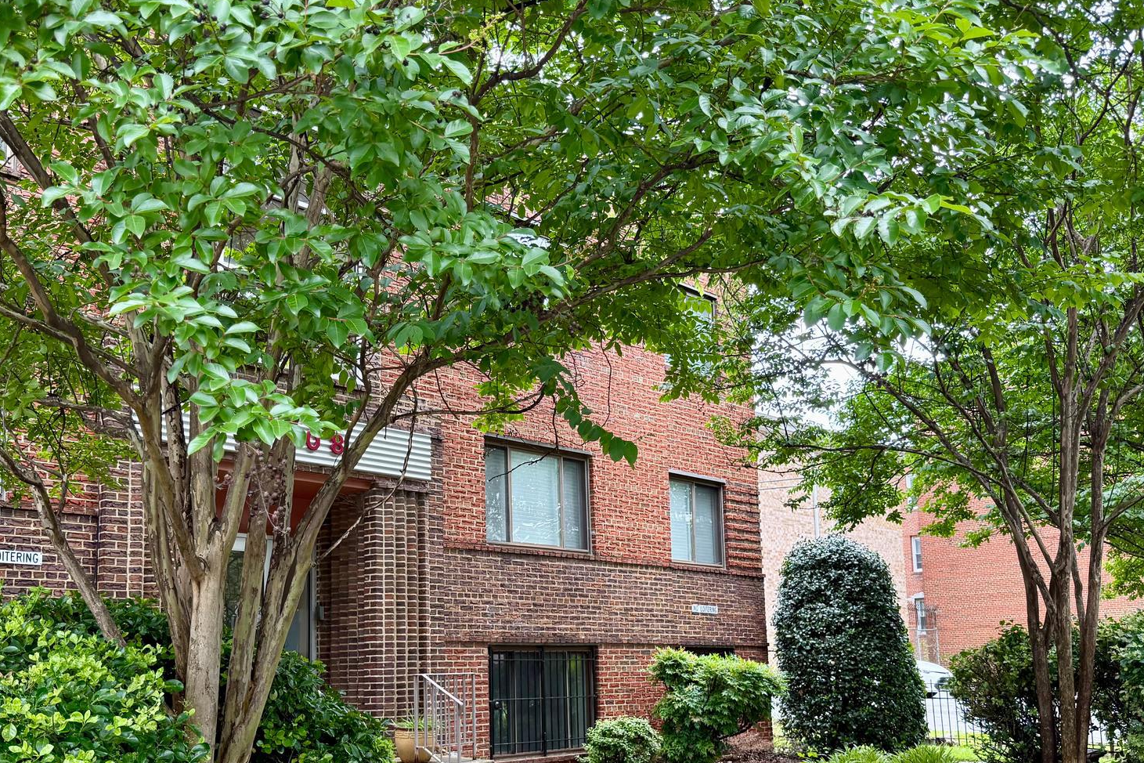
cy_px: 530
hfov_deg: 54.3
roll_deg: +1.5
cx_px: 511
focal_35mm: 35
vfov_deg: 37.3
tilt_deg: +7.8
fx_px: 1112
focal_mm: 6.76
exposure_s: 1/345
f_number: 1.78
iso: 100
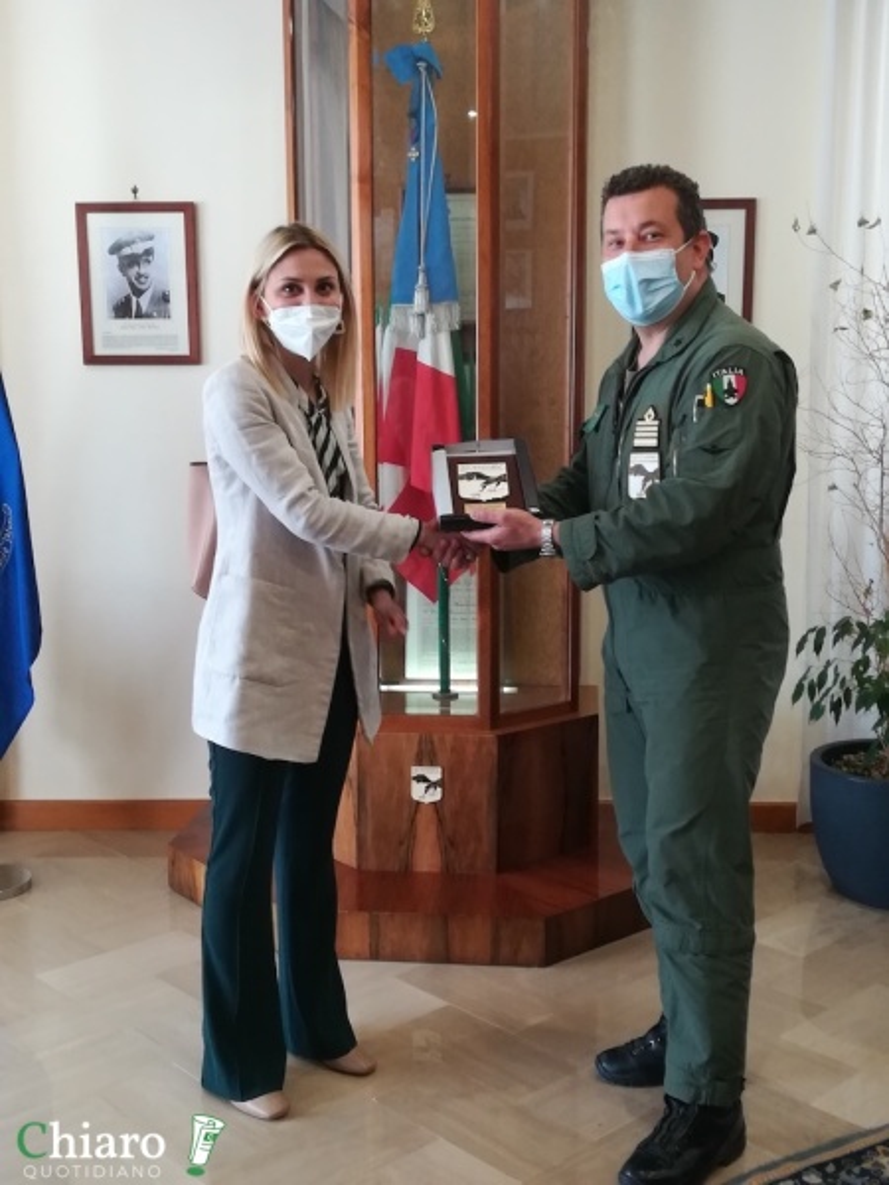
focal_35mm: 39
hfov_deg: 36.8
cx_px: 444
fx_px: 1335
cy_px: 592
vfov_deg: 47.9
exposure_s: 1/30
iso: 200
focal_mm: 3.83
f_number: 2.2
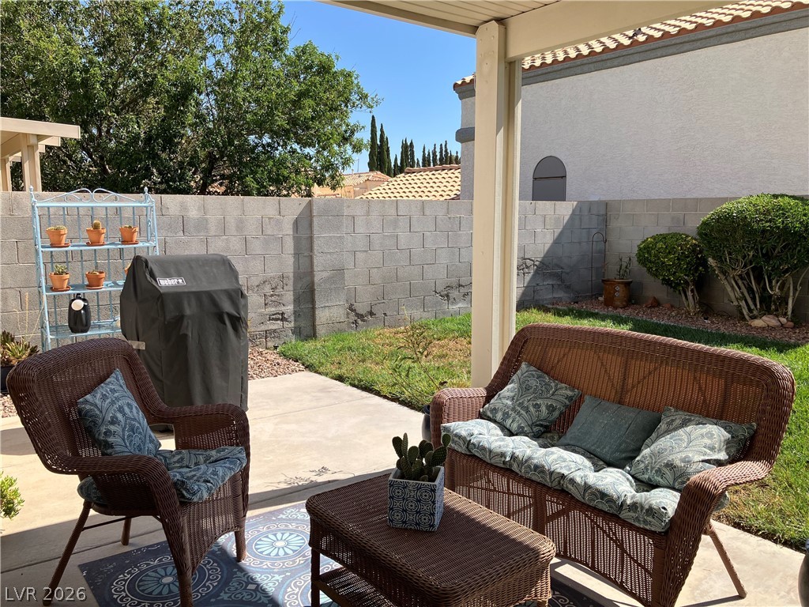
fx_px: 654
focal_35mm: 28
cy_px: 304
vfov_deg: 49.7
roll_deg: +0.1
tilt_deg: -7.5
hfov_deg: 63.4
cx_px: 404
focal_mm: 3.99
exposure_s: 1/1389
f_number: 1.8
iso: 32
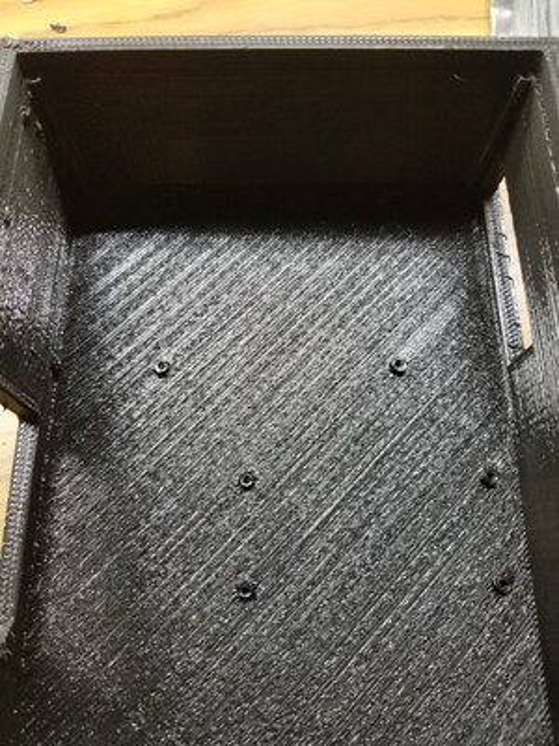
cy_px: 373
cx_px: 280
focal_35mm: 26
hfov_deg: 53.1
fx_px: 560
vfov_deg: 67.3
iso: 160
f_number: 1.7
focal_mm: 4.25
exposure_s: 1/60
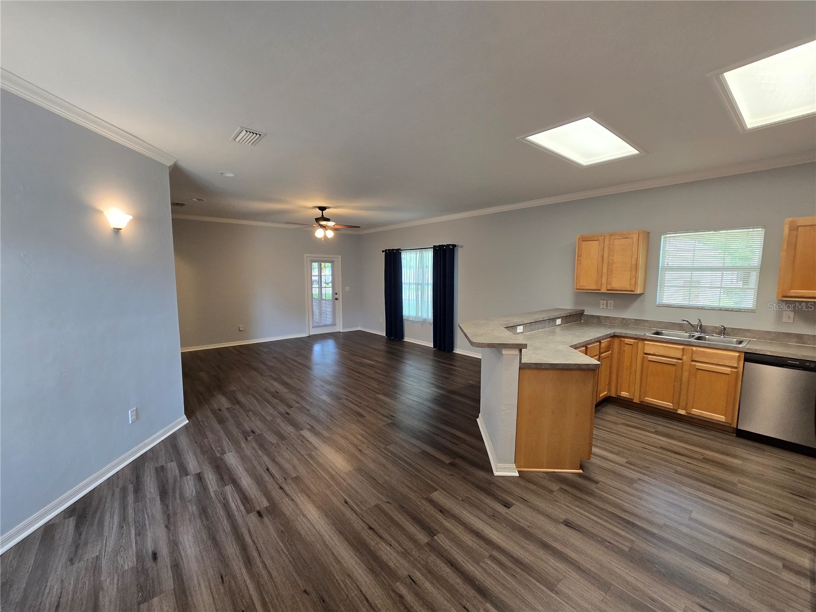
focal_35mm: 13
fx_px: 306
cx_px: 408
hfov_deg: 106.2
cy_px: 306
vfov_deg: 89.9
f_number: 2.2
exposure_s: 1/60
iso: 160
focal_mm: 2.2
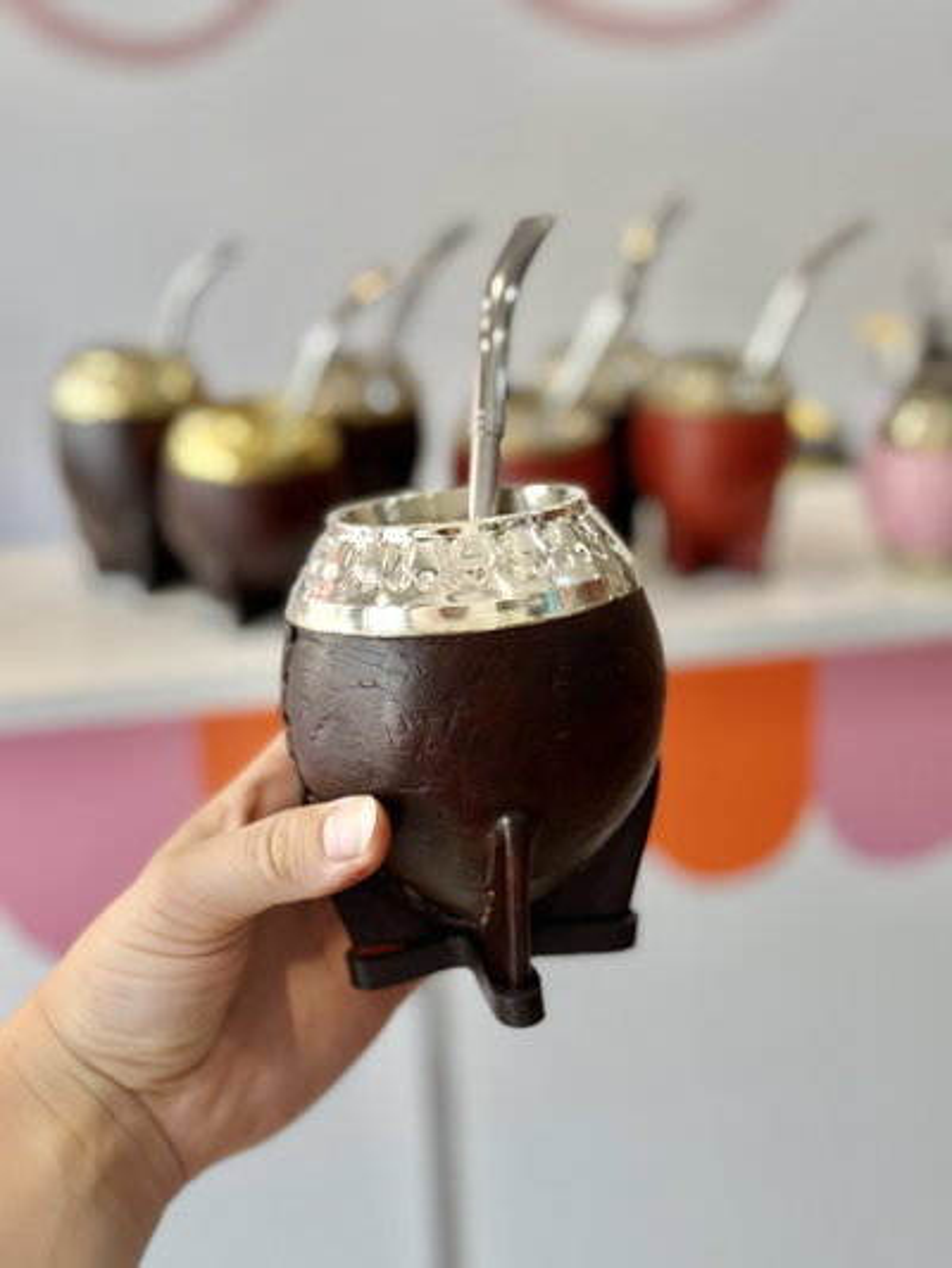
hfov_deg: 30.3
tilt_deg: -17.0
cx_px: 476
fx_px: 1759
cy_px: 634
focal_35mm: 48
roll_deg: +1.5
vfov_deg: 39.6
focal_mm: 6.76
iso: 100
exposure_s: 1/98
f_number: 1.78
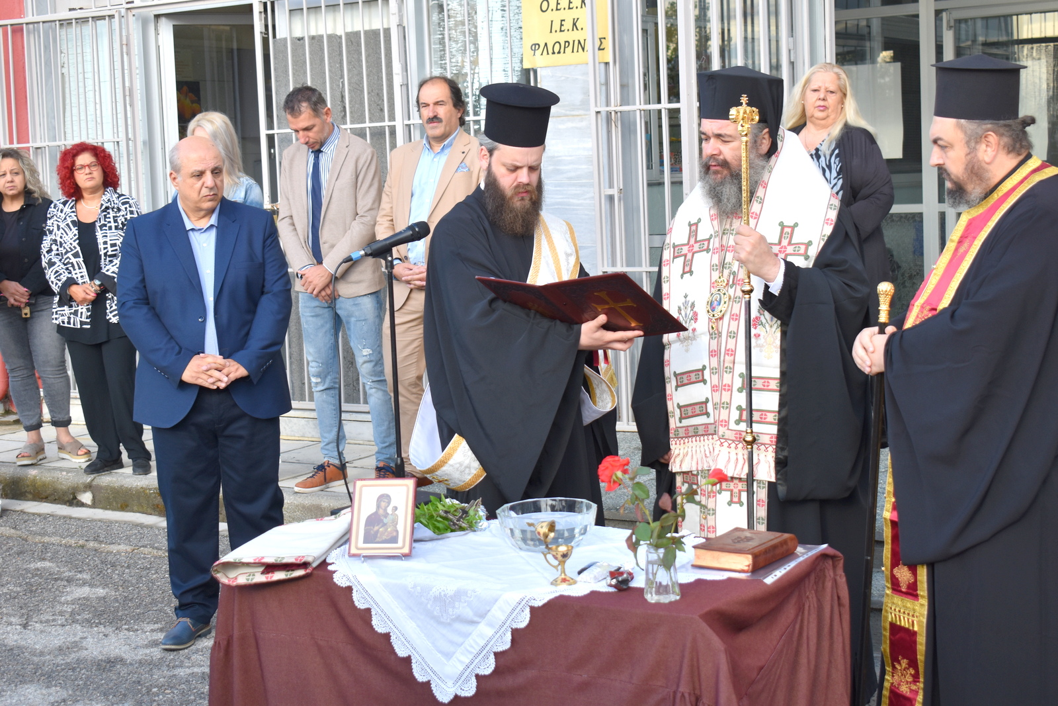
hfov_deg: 33.4
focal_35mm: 60
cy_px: 353
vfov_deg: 22.6
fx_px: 1763
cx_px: 529
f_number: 6.3
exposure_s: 1/160
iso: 200
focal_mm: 40
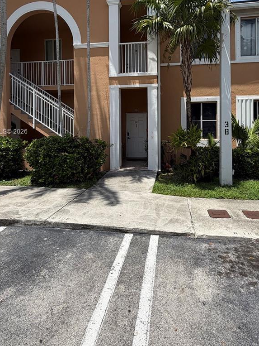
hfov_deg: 60.8
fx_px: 219
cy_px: 132
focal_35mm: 22
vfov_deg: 75.2
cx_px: 147
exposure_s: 1/830
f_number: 2.2
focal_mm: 2.22
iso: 20
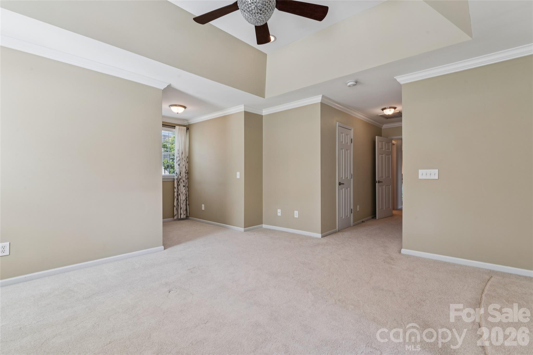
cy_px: 178
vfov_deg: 71.1
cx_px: 266
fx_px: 249
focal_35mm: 17
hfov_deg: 94.0
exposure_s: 1/3.33
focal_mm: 16.8
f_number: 13
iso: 100
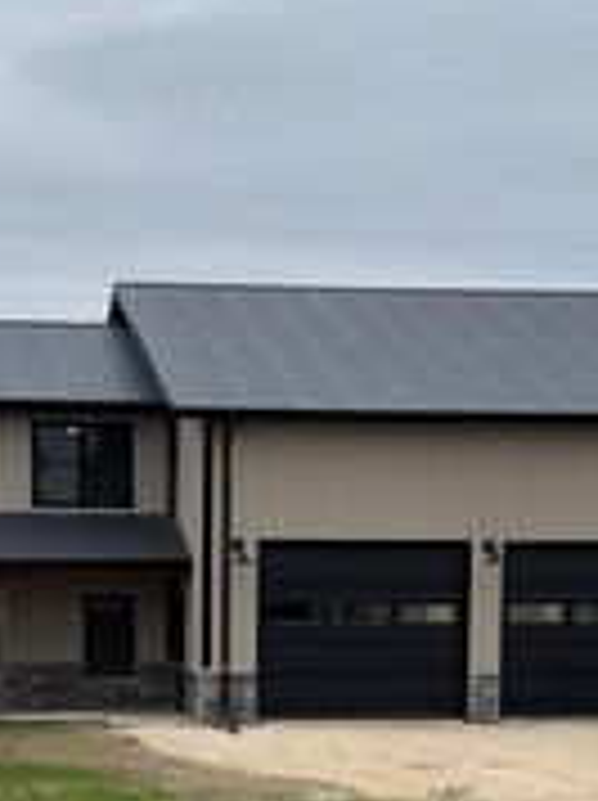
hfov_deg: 16.3
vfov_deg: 21.2
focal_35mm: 90
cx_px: 184
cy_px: 758
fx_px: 2078
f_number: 1.78
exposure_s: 1/2174
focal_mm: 6.76
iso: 80
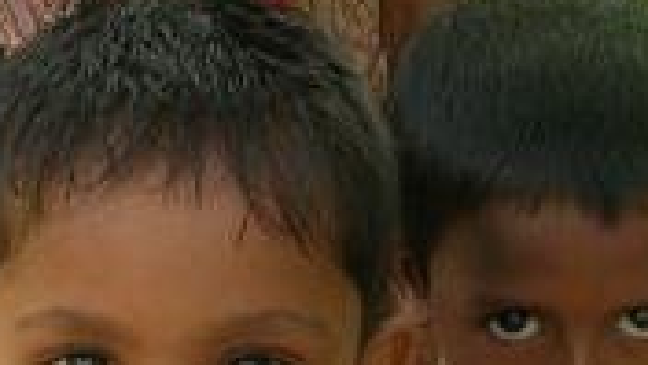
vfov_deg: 11.4
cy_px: 369
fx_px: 1804
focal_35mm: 105
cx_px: 228
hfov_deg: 20.3
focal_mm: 5.7
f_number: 4.9
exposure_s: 1/51.1
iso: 50
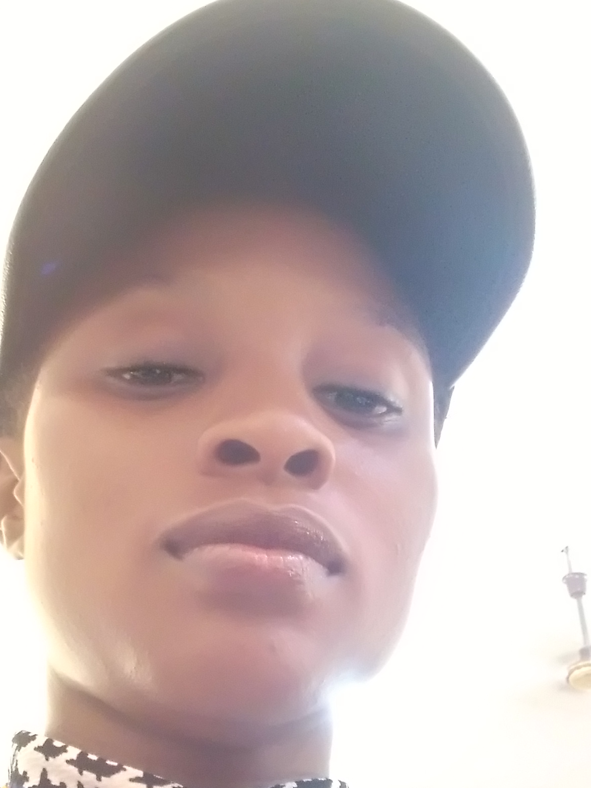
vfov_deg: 39.4
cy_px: 500
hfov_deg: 30.1
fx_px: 1093
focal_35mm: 48
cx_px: 208
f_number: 2
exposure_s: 1/20
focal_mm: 2.42
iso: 615
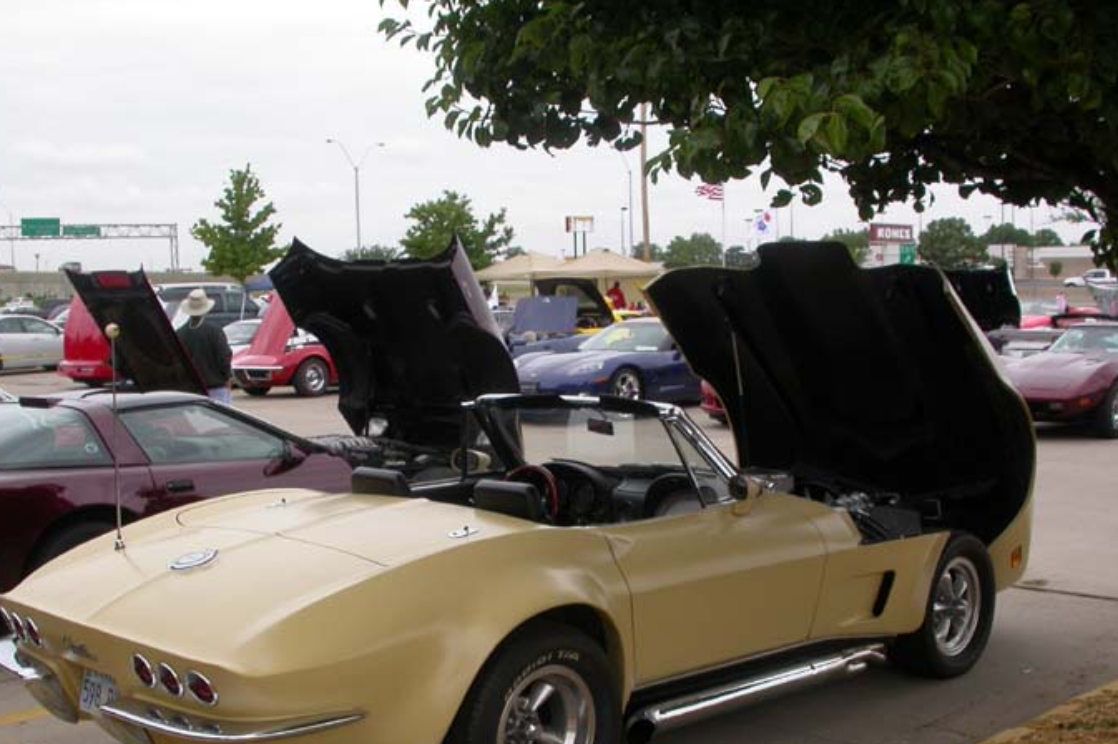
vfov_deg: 28.4
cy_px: 495
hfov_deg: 41.9
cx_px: 538
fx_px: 1459
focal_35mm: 47
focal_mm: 7.85
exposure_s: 1/207
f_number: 6
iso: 100
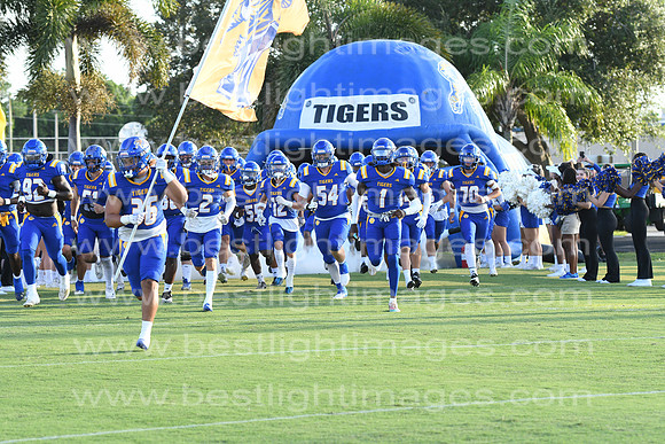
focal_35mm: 147
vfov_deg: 9.3
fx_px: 2716
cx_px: 332
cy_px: 222
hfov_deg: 14.0
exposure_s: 1/500
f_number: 5.6
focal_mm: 98
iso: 360
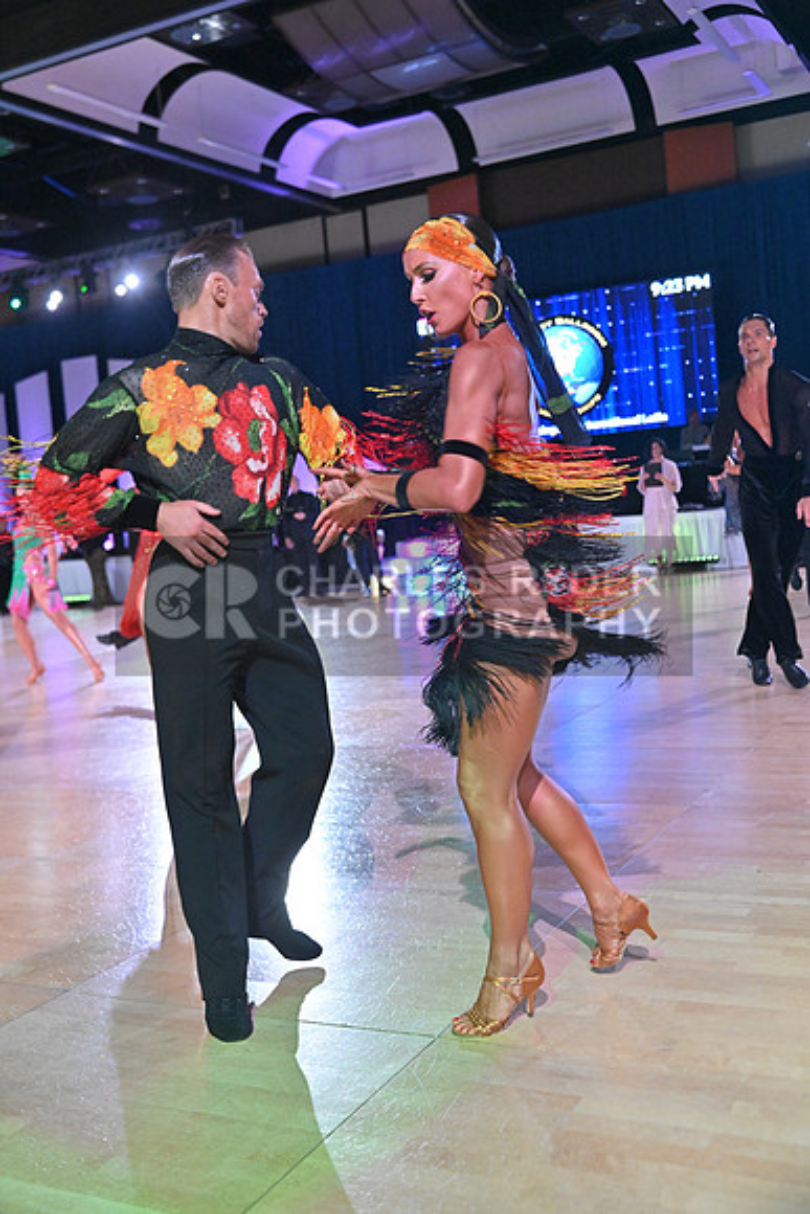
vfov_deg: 50.7
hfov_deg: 35.1
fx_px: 1282
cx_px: 405
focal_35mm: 38
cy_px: 607
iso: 4000
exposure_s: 1/400
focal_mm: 38
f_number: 5
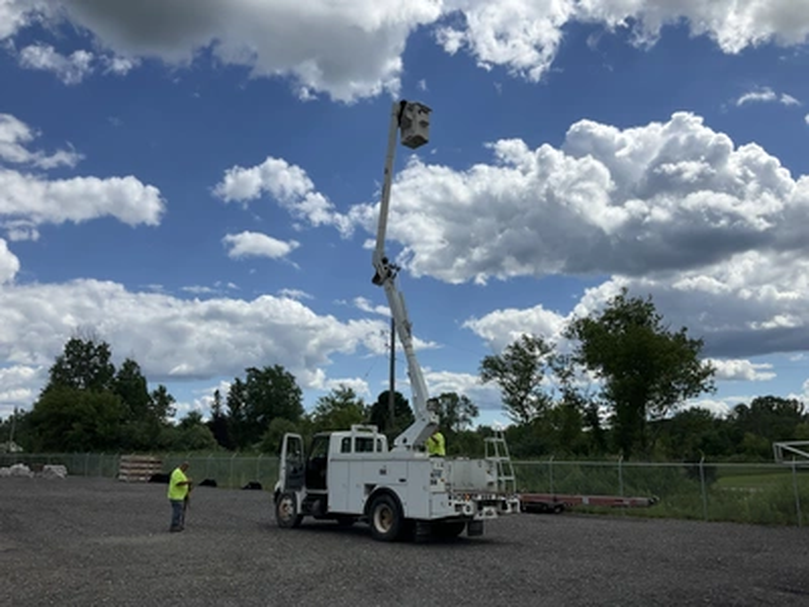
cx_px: 404
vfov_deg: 48.2
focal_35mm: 29
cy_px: 304
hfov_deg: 61.7
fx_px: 678
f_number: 1.8
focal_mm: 3
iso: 25
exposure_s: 1/3788
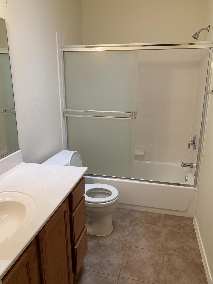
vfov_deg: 67.3
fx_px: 213
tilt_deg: -14.2
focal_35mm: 26
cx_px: 106
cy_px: 142
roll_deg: +0.7
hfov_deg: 53.1
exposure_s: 1/60
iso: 80
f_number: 1.8
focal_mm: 4.25
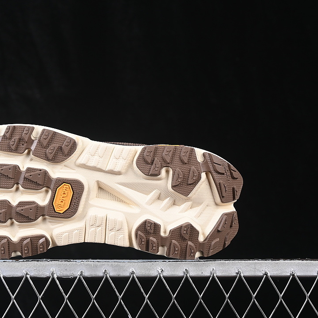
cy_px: 159
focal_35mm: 96
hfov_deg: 18.0
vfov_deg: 18.1
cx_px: 82
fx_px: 998
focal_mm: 50
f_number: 7.1
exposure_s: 1/60
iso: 160
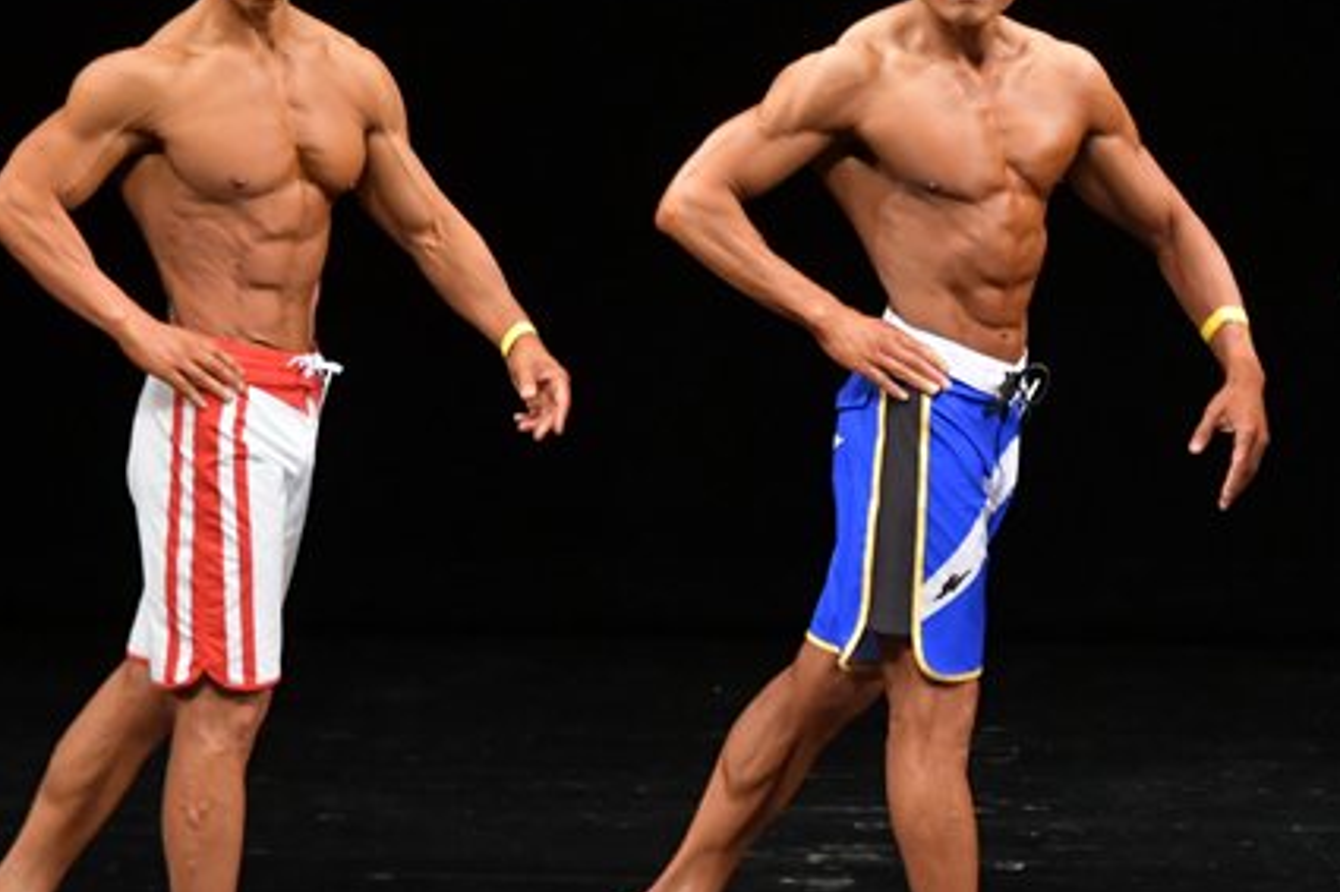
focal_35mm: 465
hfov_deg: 4.4
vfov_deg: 3.0
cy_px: 463
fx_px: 17301
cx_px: 1168
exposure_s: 1/400
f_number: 5.6
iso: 3200
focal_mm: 170
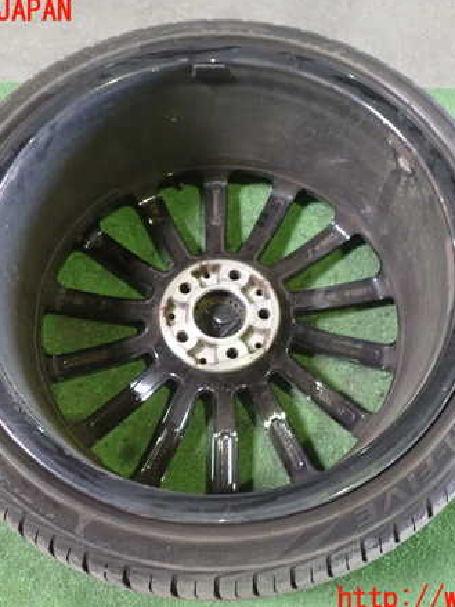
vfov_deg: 45.8
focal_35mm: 41
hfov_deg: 35.1
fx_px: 719
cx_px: 235
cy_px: 306
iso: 800
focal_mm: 5.4
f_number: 2.3
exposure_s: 1/25
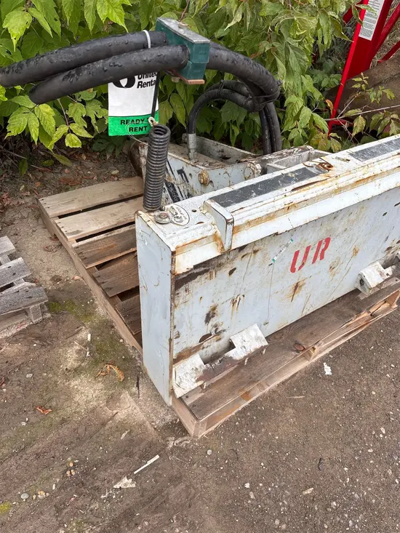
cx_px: 200
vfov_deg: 67.3
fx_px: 400
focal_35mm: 26
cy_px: 266
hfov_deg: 53.1
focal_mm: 5.96
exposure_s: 1/132
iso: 32
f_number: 1.6
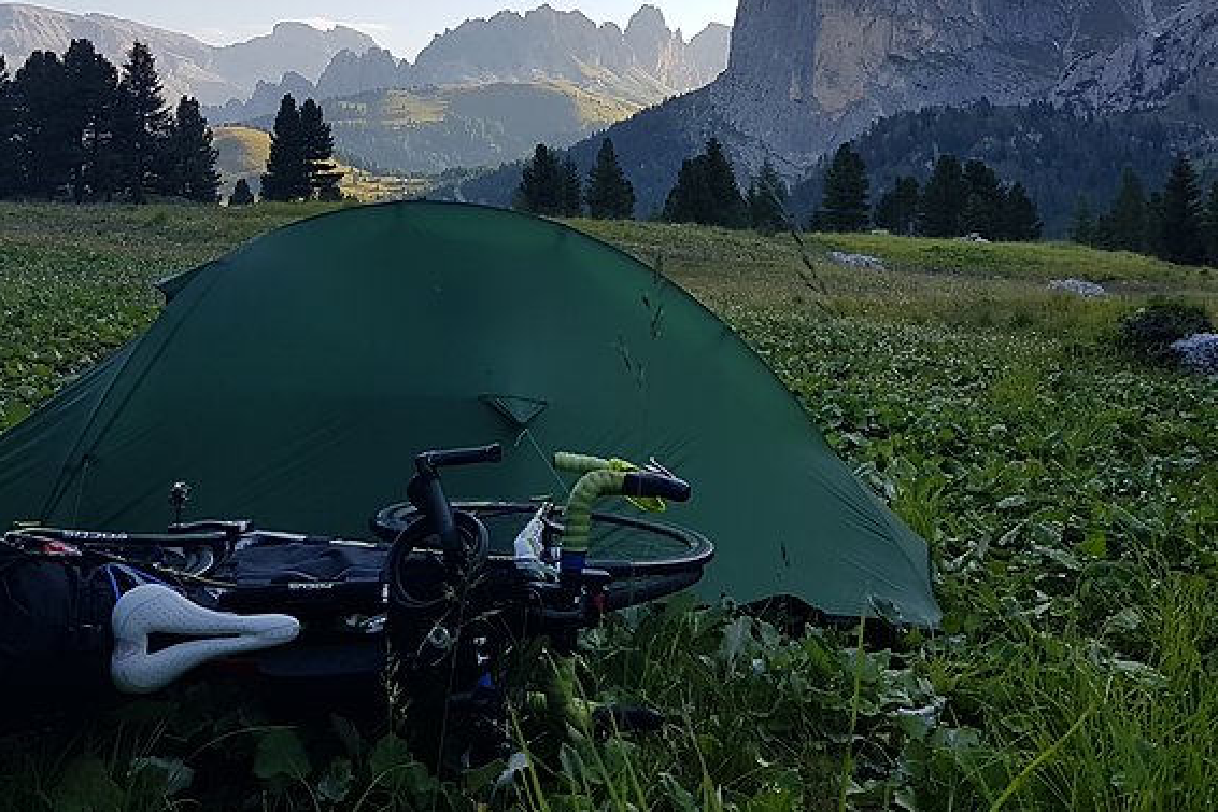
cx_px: 620
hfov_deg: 45.4
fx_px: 1454
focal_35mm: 43
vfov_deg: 30.0
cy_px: 102
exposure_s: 1/1188
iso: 40
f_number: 1.7
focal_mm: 4.2
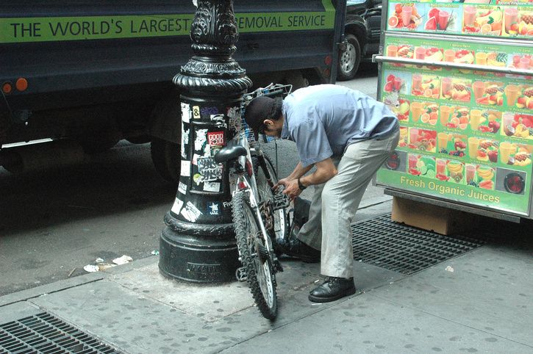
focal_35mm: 54
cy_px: 177
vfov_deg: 25.0
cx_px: 266
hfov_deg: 36.9
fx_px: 799
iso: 1600
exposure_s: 1/160
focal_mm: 36
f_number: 7.1
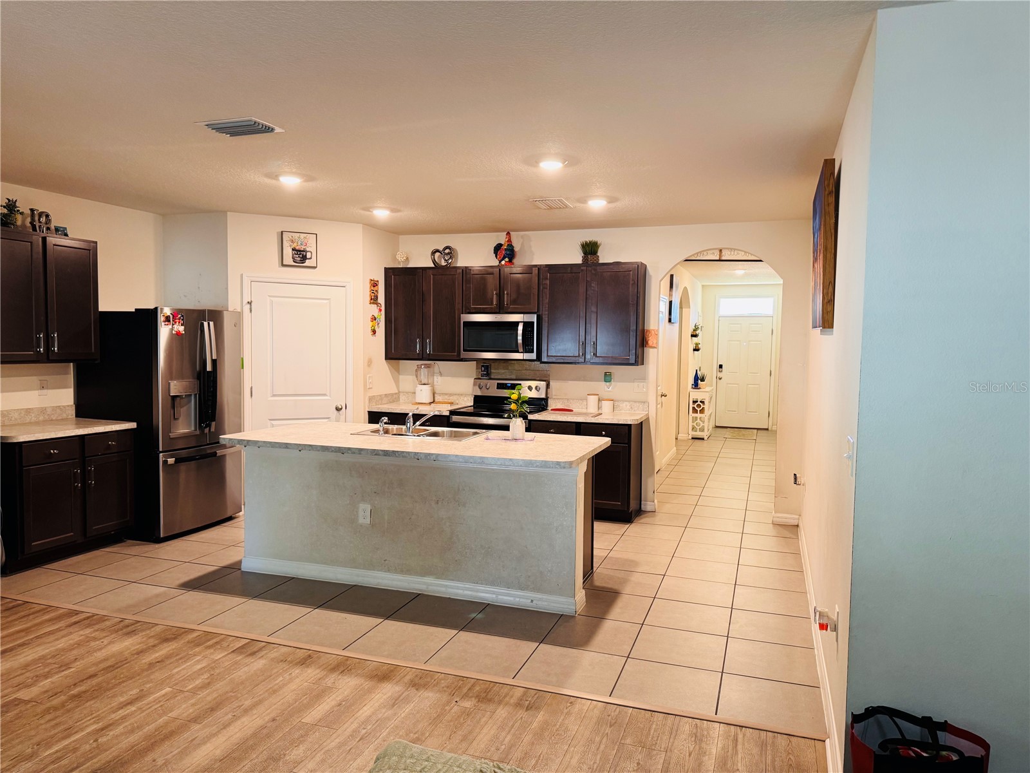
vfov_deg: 56.8
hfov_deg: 71.6
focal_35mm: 24
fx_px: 714
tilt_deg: -4.5
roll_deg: -0.2
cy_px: 386
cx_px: 515
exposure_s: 1/60
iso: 250
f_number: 1.78
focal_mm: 6.76
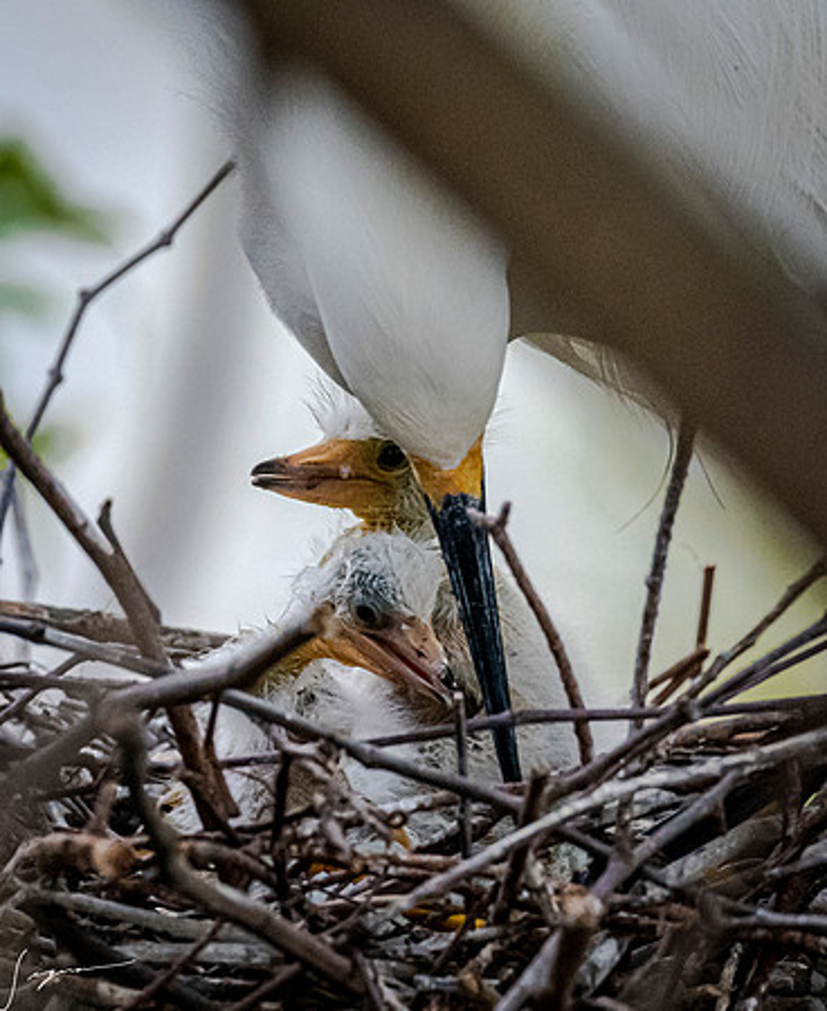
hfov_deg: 1.7
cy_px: 554
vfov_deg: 2.1
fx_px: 27711
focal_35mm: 918
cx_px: 317
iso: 4500
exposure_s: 1/2500
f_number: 9
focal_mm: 390
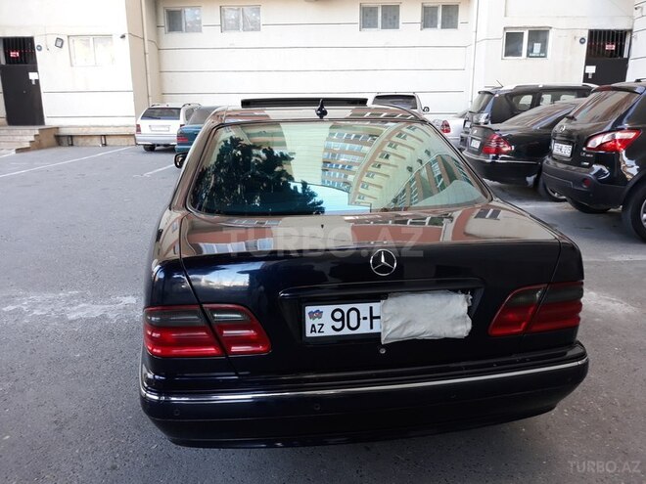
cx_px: 323
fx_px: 504
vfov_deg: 51.4
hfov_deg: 65.3
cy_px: 242
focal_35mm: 27
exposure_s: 1/50
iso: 40
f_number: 1.7
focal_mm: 3.71
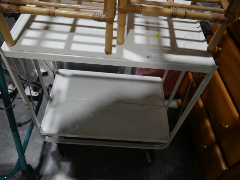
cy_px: 90
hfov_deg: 63.4
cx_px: 120
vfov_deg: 49.7
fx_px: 194
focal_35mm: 28
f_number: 3.5
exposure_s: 1/125
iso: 200
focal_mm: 14
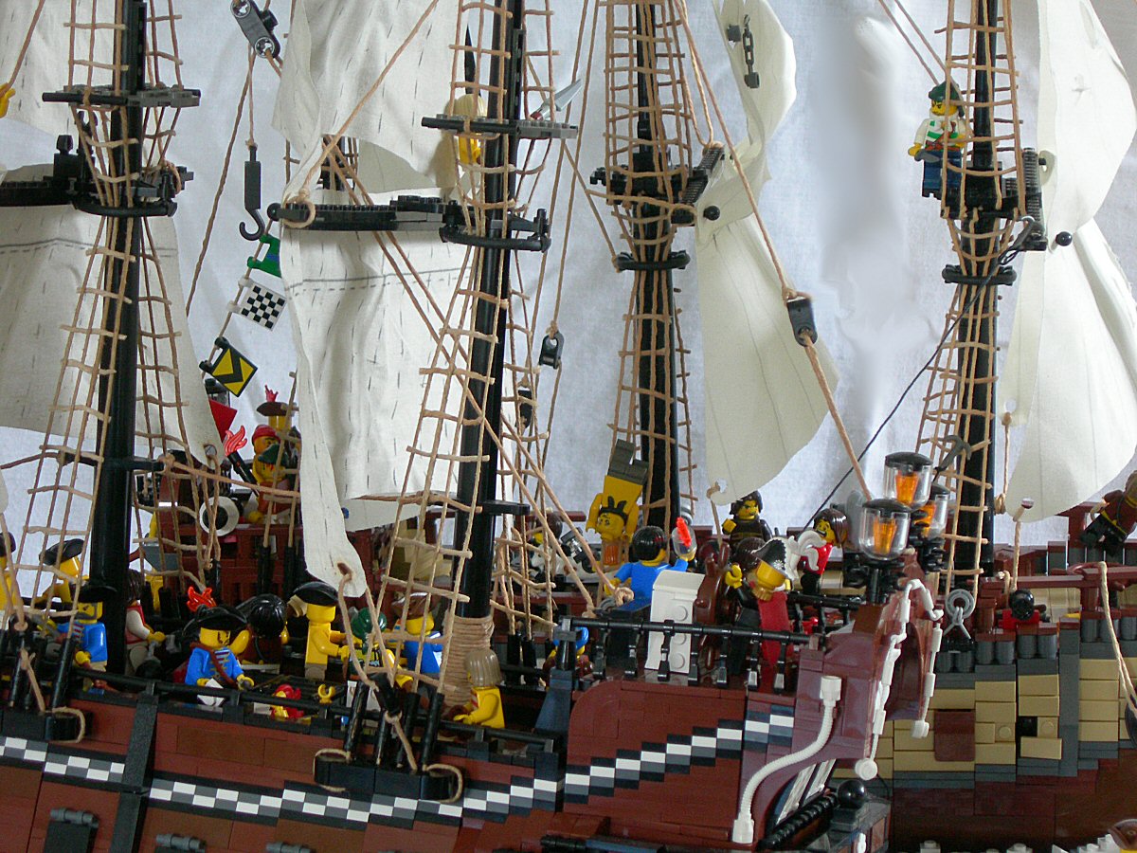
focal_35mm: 114
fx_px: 3744
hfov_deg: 17.3
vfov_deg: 13.0
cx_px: 568
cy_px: 426
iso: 200
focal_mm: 23.4
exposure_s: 1/2.7
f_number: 4.9
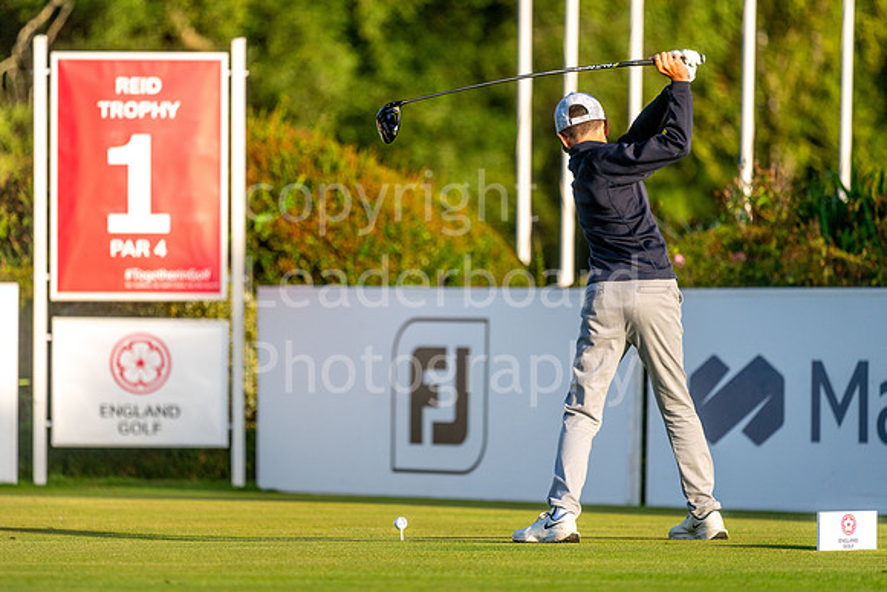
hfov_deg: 6.4
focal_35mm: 322
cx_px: 414
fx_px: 7946
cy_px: 291
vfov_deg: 4.3
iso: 400
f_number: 4
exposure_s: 1/2500
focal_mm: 300
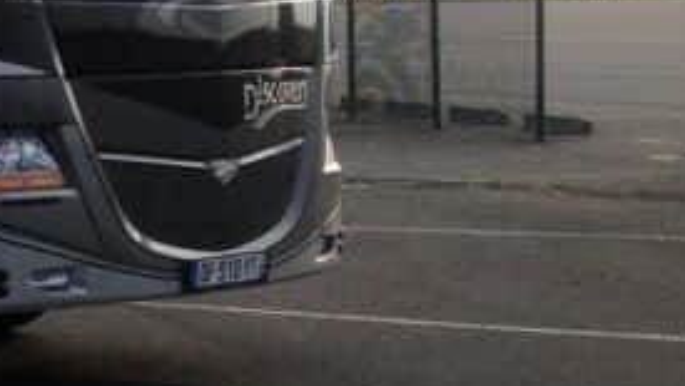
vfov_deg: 8.5
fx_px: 2580
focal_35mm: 142
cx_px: -536
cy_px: 102
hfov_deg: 13.6
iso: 50
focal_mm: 4.28
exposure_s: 1/1493
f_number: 2.4
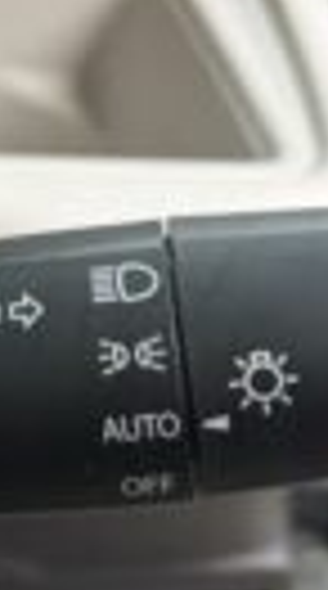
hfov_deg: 14.6
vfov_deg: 27.7
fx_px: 1184
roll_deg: -10.8
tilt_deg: -37.7
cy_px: 173
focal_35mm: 76
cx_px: -171
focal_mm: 5.96
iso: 640
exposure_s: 1/40
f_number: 1.6
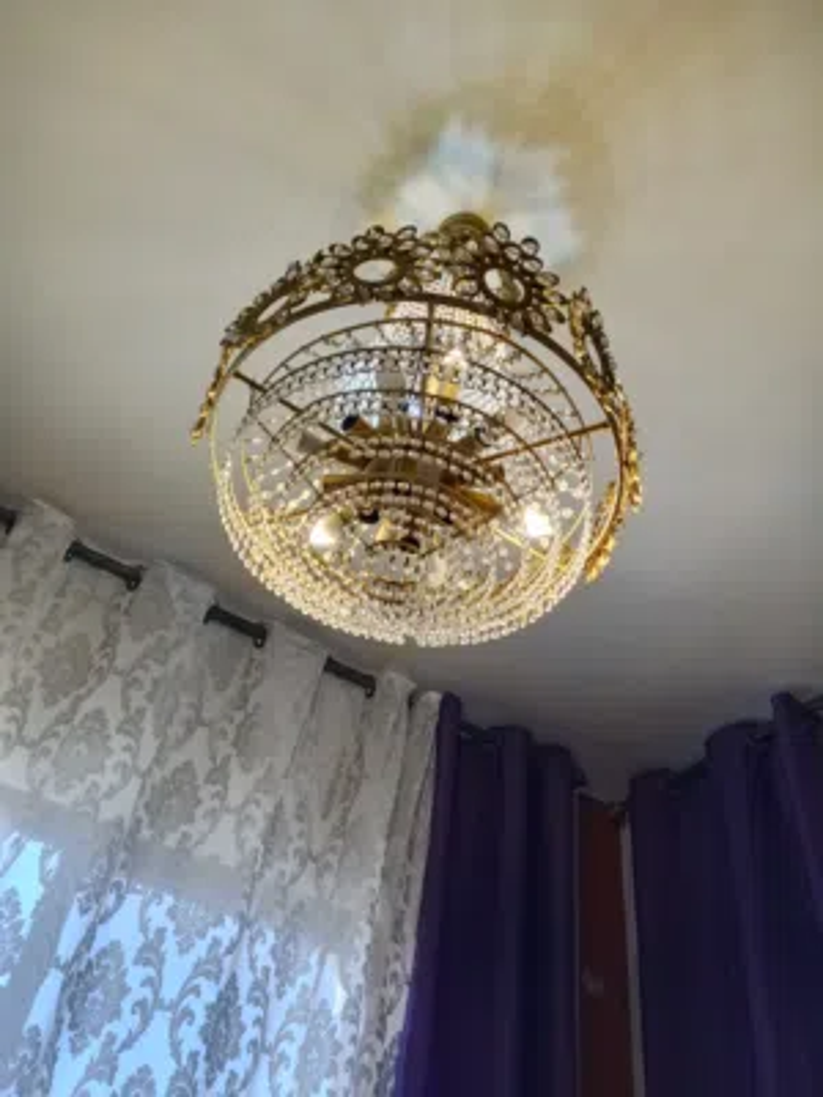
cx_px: 412
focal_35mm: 23
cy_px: 548
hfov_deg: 58.9
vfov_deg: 73.9
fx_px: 729
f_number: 1.6
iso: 334
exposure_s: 1/50
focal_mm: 4.09
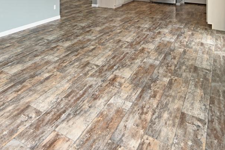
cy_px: -35
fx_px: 219
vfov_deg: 31.1
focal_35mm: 35
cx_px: 28
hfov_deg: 49.4
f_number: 4
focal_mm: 14
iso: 320
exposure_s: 1/60
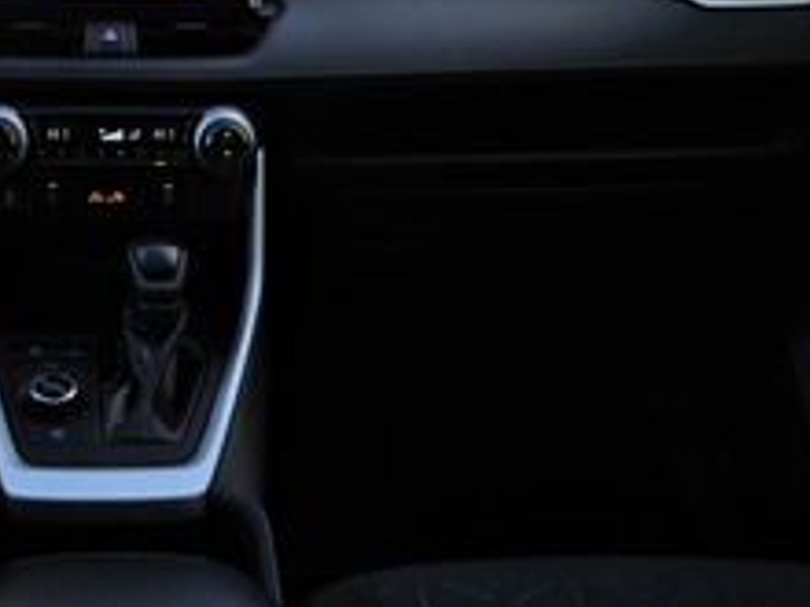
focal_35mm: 44
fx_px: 1030
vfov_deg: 31.3
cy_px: 61
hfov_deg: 40.1
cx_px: 96
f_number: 1.4
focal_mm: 6.5
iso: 25
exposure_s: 1/359
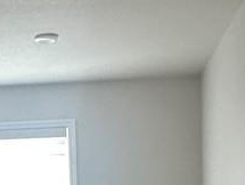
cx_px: 22
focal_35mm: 104
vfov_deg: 13.3
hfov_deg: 18.5
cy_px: 292
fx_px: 737
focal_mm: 2.22
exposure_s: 1/120
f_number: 2.2
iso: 250
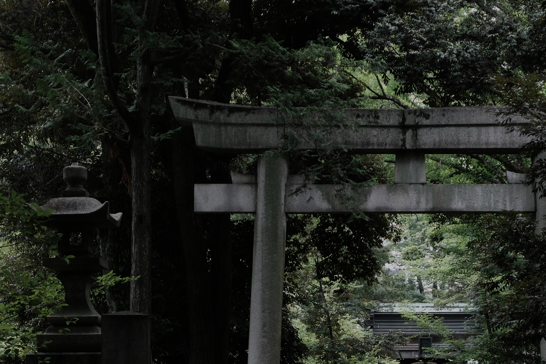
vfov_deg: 13.8
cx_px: 352
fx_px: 1471
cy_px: 404
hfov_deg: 21.0
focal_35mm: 97
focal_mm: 27
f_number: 2.8
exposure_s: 1/250
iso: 800
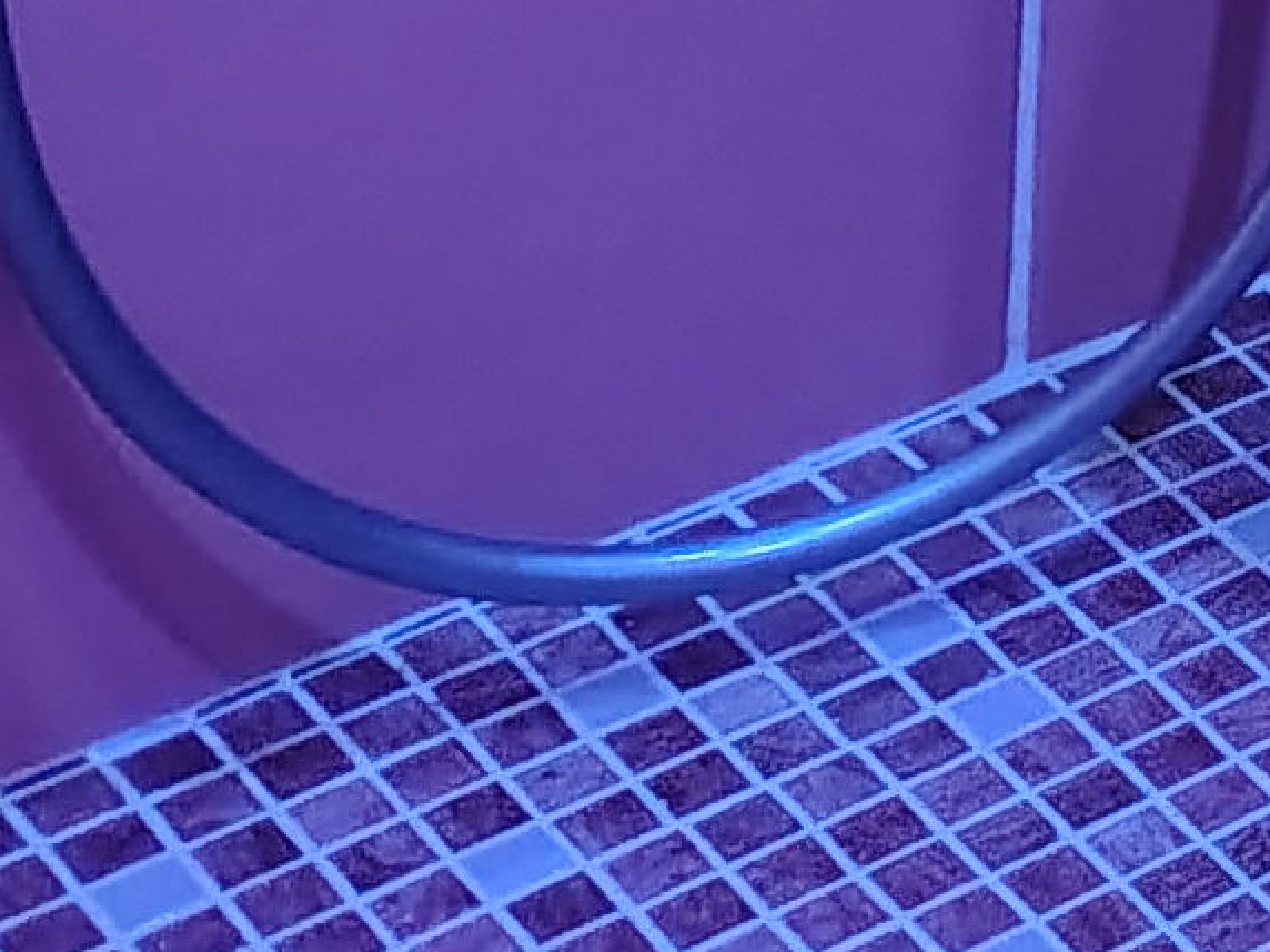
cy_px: -2397
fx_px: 6310
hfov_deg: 9.1
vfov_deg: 7.2
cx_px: 3866
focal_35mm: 172
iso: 1451
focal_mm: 5.56
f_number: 1.8
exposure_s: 1/50
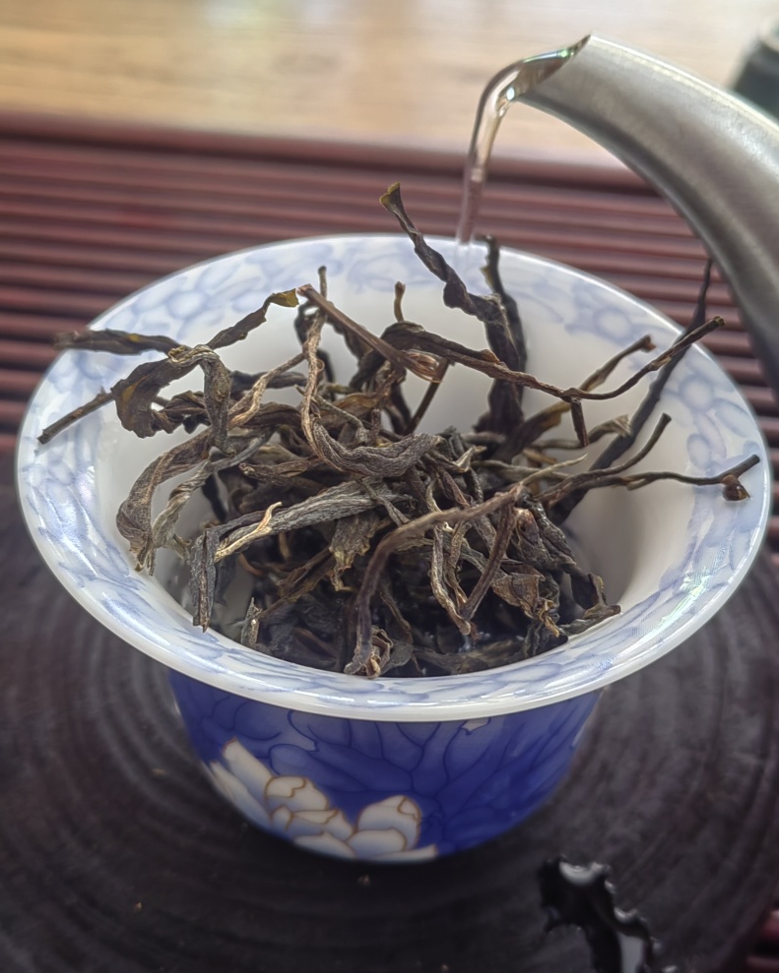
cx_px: 392
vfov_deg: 45.8
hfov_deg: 37.3
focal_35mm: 40
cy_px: 463
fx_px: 1153
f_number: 1.9
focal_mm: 5.52
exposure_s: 1/100
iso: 125
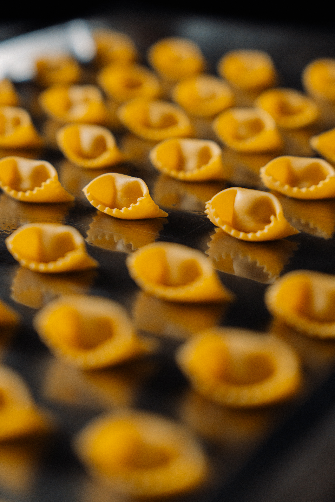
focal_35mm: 90
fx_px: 1256
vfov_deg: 22.6
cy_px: 184
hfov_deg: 15.2
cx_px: 124
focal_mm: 70
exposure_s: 1/500
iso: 1250
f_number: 2.8
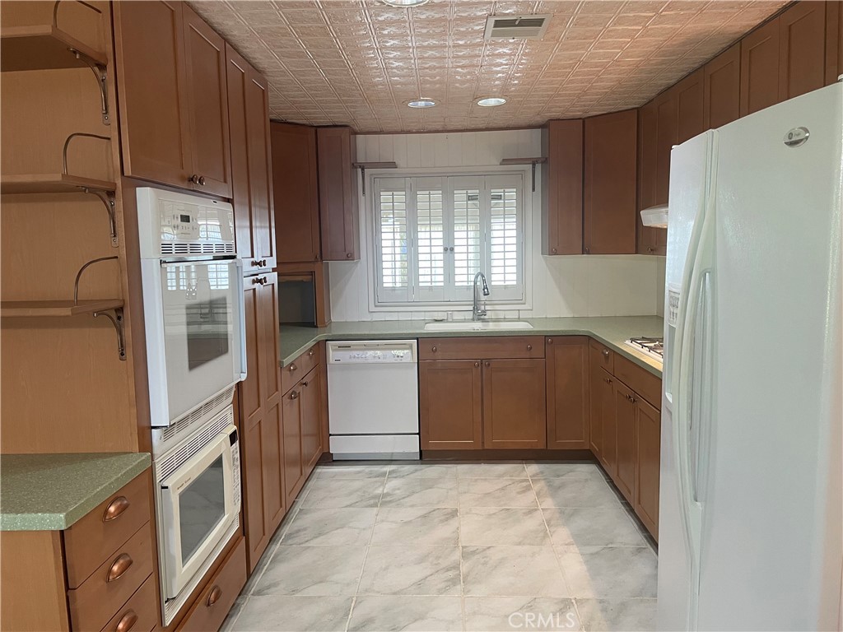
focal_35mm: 26
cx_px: 422
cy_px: 316
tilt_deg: -5.3
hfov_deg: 67.3
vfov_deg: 53.1
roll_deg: +2.0
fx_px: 633
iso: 160
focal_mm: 4.2
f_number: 1.6
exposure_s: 1/60
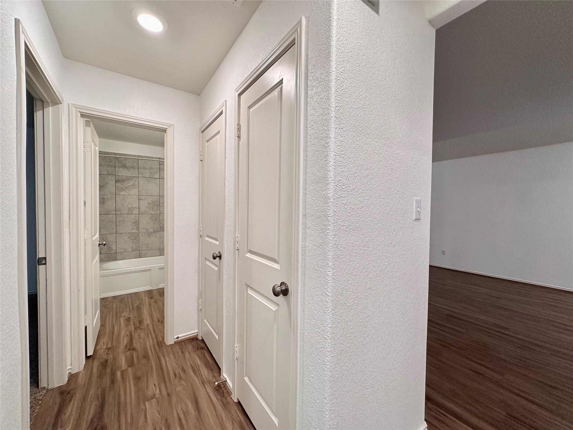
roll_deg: -0.7
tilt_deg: -1.2
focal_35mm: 14
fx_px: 232
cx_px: 286
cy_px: 215
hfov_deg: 102.1
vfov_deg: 85.7
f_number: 2.2
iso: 200
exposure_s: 1/120
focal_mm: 2.22
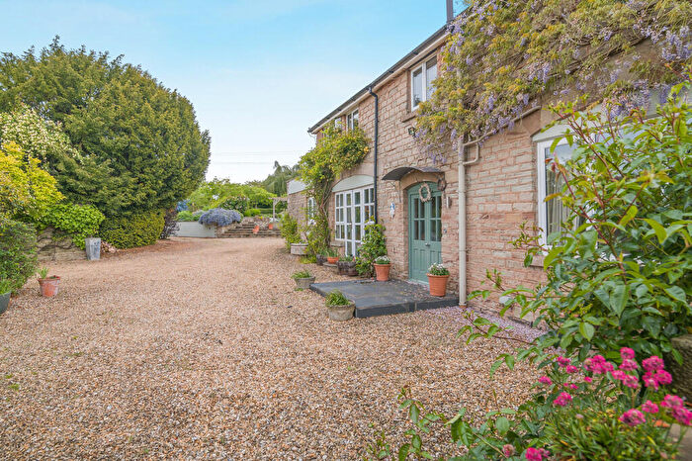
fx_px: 365
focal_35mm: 19
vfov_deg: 64.5
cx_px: 346
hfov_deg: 86.9
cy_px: 230
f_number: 6.3
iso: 200
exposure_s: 1/160
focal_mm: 19
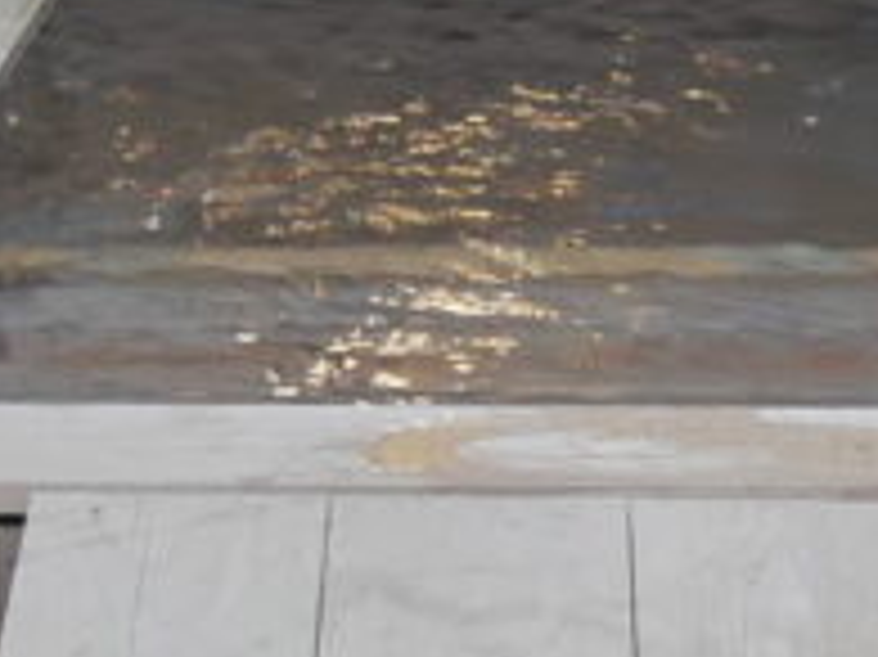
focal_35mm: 179
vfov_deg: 8.3
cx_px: 603
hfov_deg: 11.0
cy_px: 513
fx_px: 4537
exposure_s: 1/60
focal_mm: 12
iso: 640
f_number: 3.5
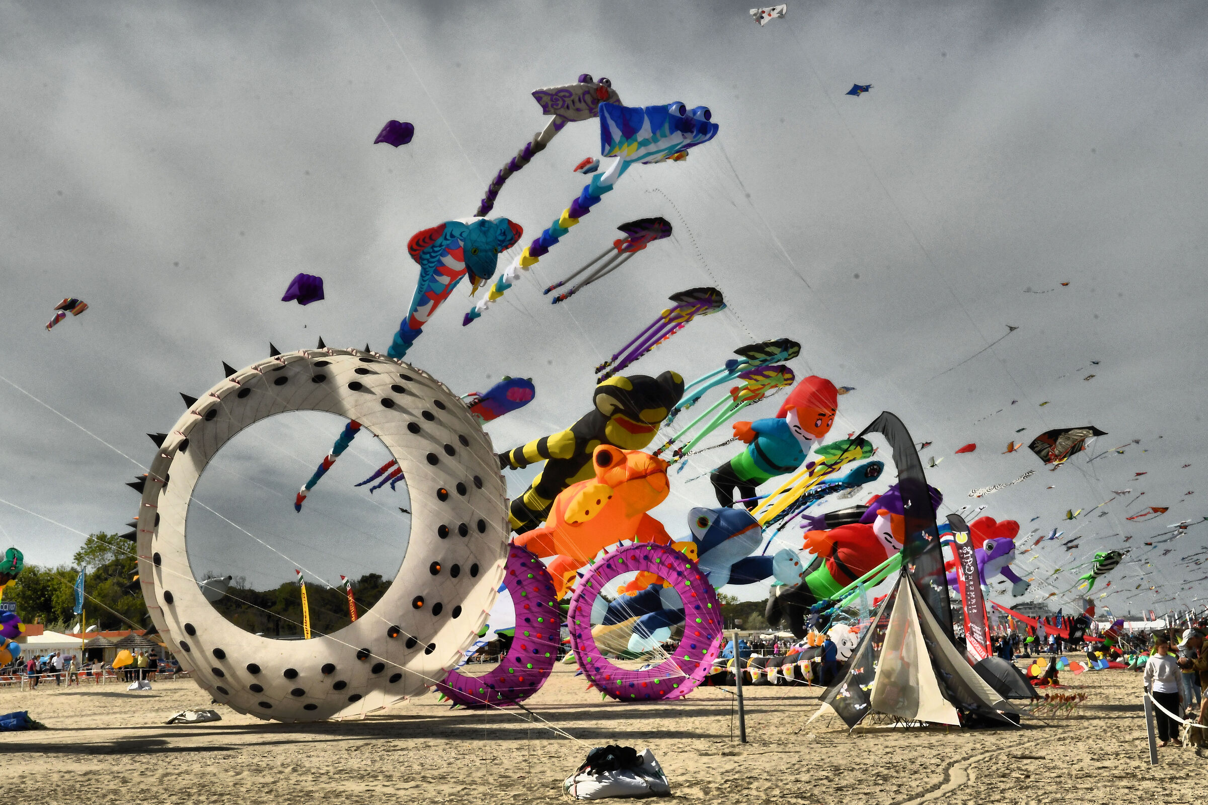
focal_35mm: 60
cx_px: 604
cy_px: 402
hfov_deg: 33.4
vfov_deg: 22.6
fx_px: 2013
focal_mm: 40
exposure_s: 1/400
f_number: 22
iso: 500
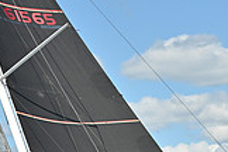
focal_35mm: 250
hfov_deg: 8.2
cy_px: 206
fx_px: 1583
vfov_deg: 5.5
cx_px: 65
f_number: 8
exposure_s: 1/1250
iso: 320
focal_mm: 70
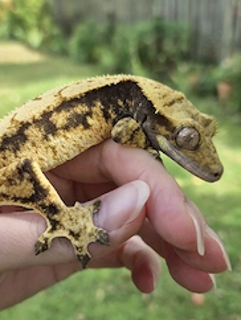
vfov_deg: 48.9
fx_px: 352
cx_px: 114
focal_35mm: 38
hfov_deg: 37.8
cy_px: 175
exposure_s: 1/244
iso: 25
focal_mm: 5.4
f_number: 1.8
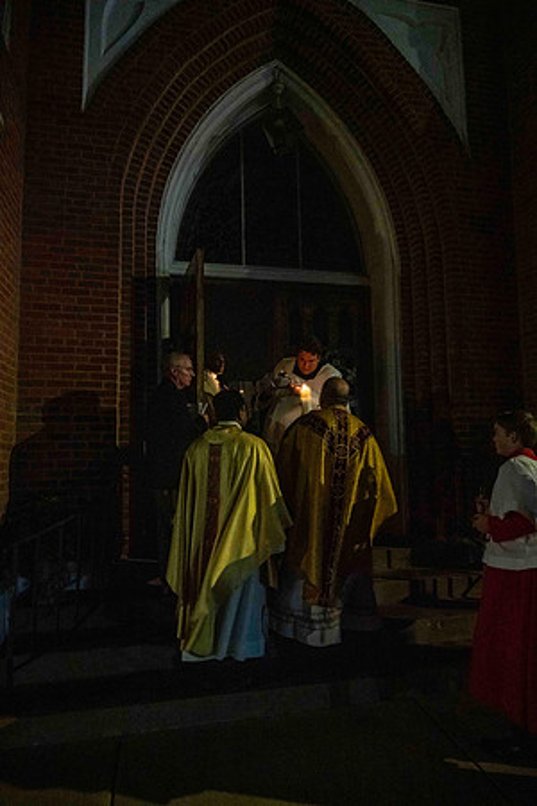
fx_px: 537
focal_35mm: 24
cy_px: 403
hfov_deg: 53.1
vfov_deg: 73.7
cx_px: 268
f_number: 6.3
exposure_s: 1/40
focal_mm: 24
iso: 8000
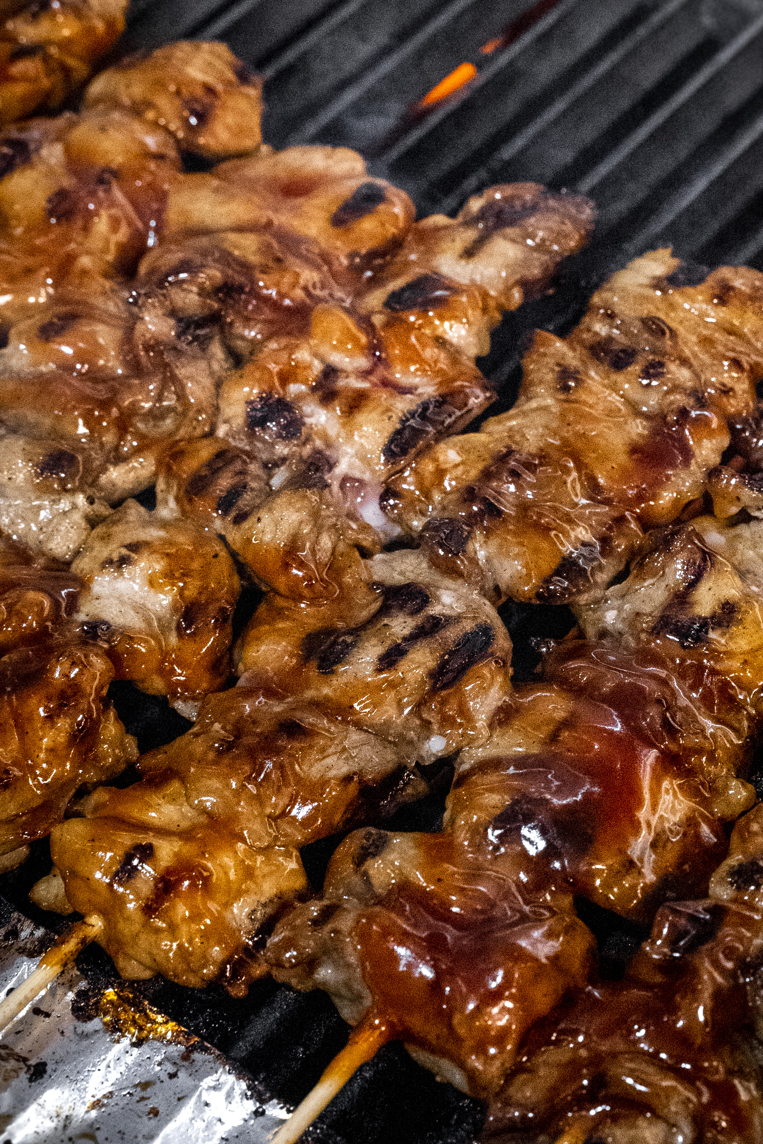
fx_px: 2607
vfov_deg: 24.7
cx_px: 515
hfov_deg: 16.6
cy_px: 463
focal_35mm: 82
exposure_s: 1/160
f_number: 7.1
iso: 25600
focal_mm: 46
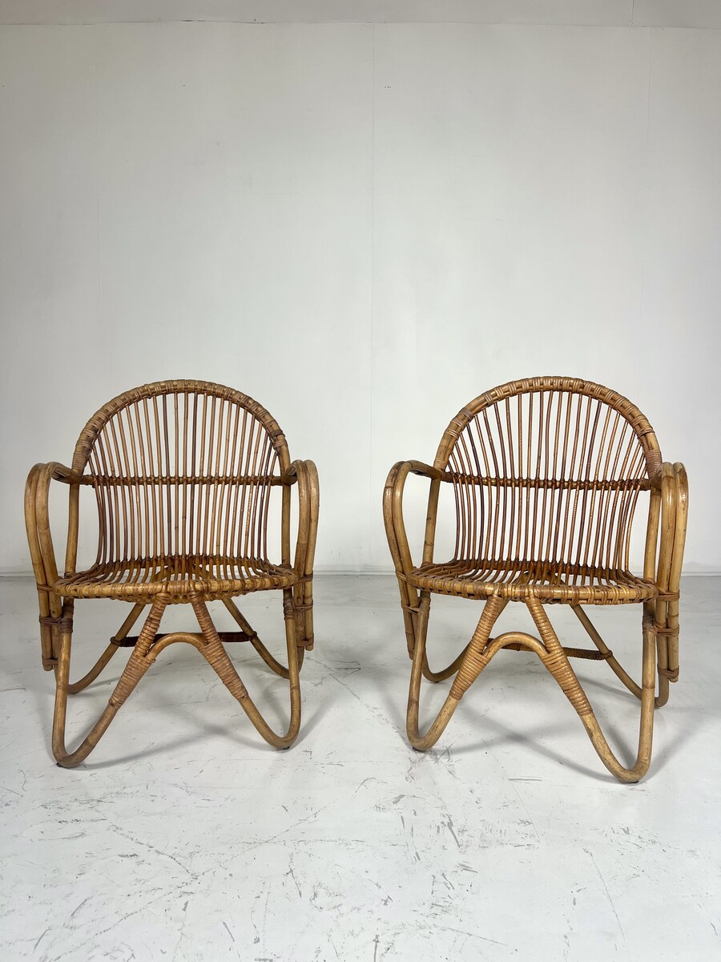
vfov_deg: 67.3
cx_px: 360
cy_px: 481
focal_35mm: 26
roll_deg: +1.1
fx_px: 722
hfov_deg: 53.1
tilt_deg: -2.6
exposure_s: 1/121
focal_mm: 5.7
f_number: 1.5
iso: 50
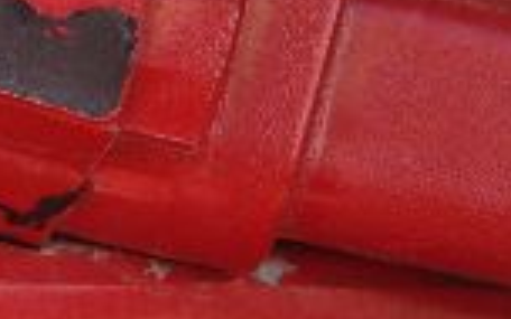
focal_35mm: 147
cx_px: -417
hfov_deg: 12.9
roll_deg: +0.0
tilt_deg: -14.8
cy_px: 510
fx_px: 2047
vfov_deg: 8.7
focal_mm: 4.12
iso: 50
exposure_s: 1/196
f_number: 2.4
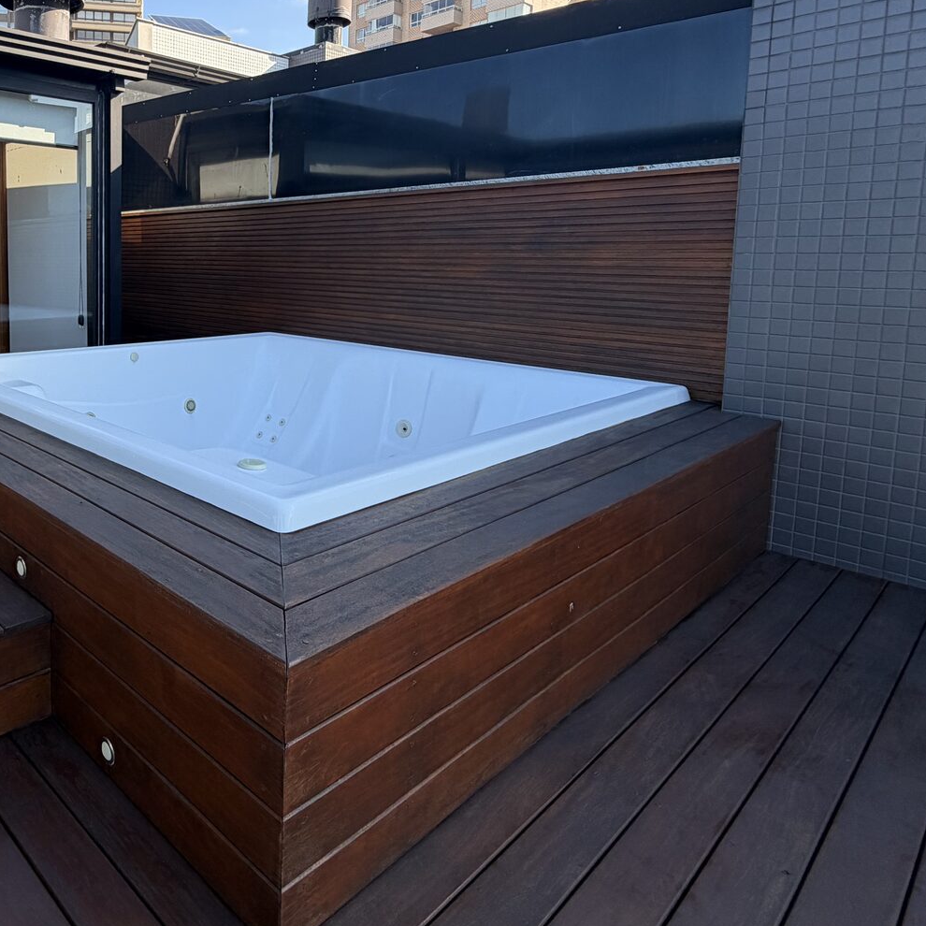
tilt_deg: -5.7
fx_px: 726
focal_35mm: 24
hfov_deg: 59.6
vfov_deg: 63.7
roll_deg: -0.4
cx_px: 177
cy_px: 324
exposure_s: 1/502
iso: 50
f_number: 2.2
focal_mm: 2.22
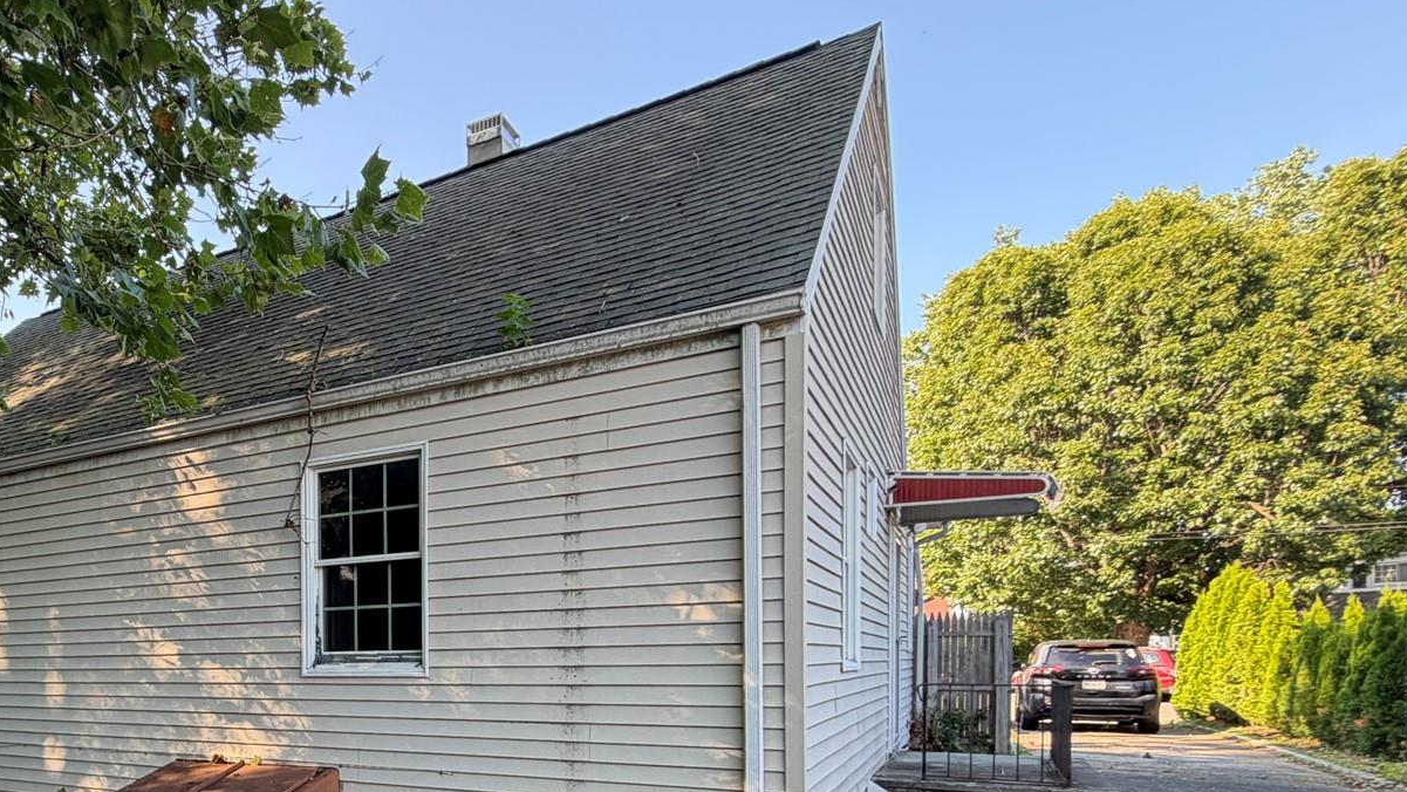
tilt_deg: -1.5
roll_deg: +1.7
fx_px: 970
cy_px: 691
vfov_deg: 41.4
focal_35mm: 26
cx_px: 258
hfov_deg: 64.7
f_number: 2.2
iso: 40
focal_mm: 2.22
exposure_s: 1/148
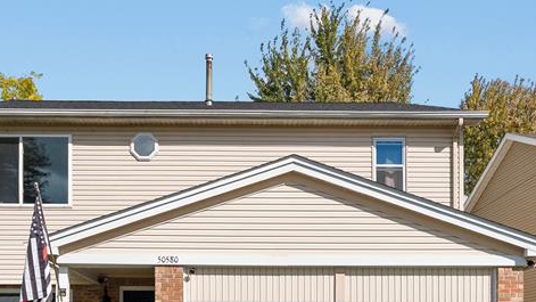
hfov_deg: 49.2
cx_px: 224
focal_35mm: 41
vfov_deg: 28.4
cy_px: 242
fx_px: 583
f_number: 4
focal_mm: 18
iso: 100
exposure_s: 1/1000
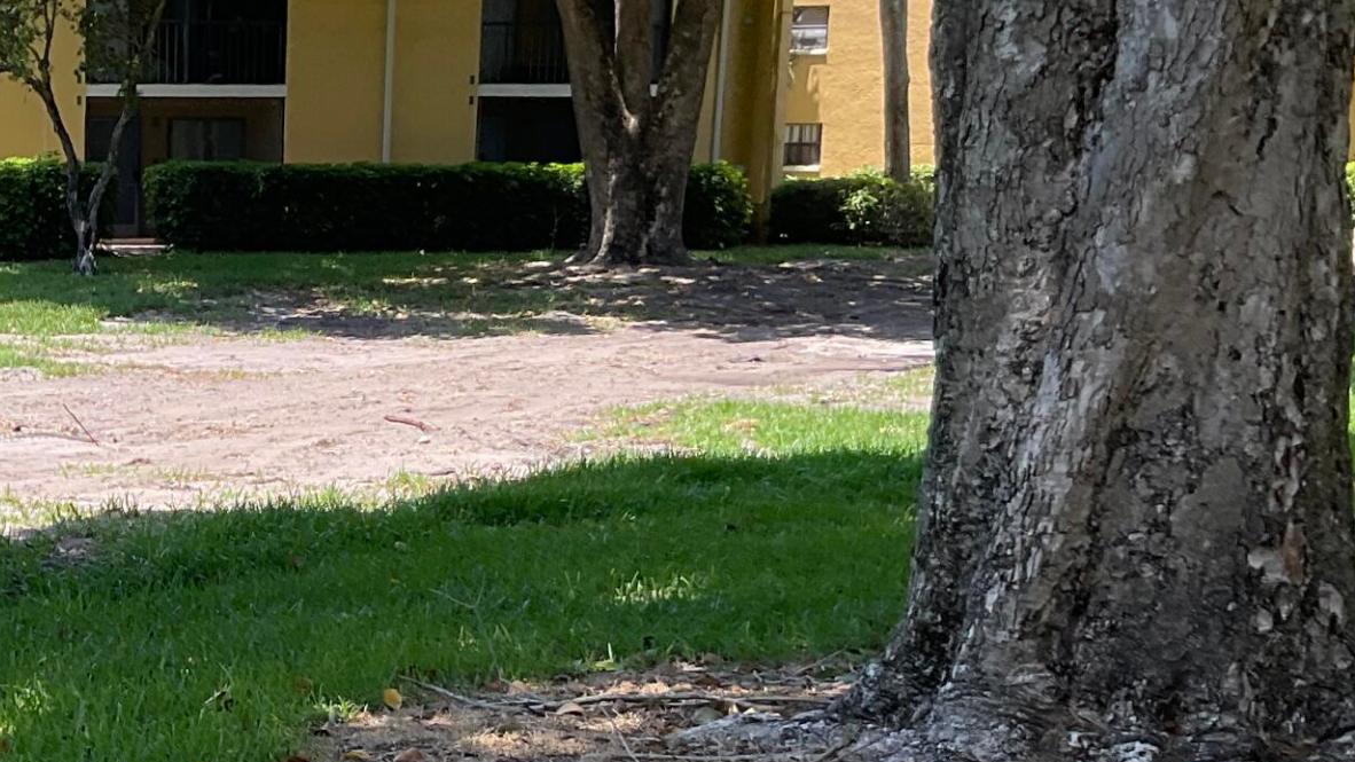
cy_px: 669
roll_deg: -0.1
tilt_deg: -11.5
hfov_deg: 26.0
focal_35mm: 77
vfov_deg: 15.5
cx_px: -19
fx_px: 2767
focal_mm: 3
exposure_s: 1/412
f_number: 1.8
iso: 16
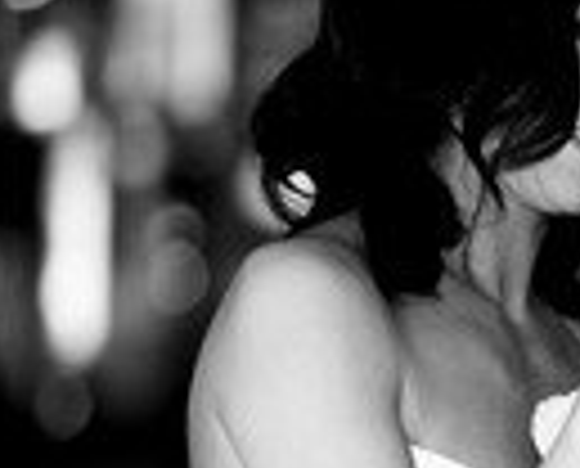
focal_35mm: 695
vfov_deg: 2.2
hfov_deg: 2.8
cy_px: 388
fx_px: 11966
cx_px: 783
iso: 250
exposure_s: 1/160
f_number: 2.8
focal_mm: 195
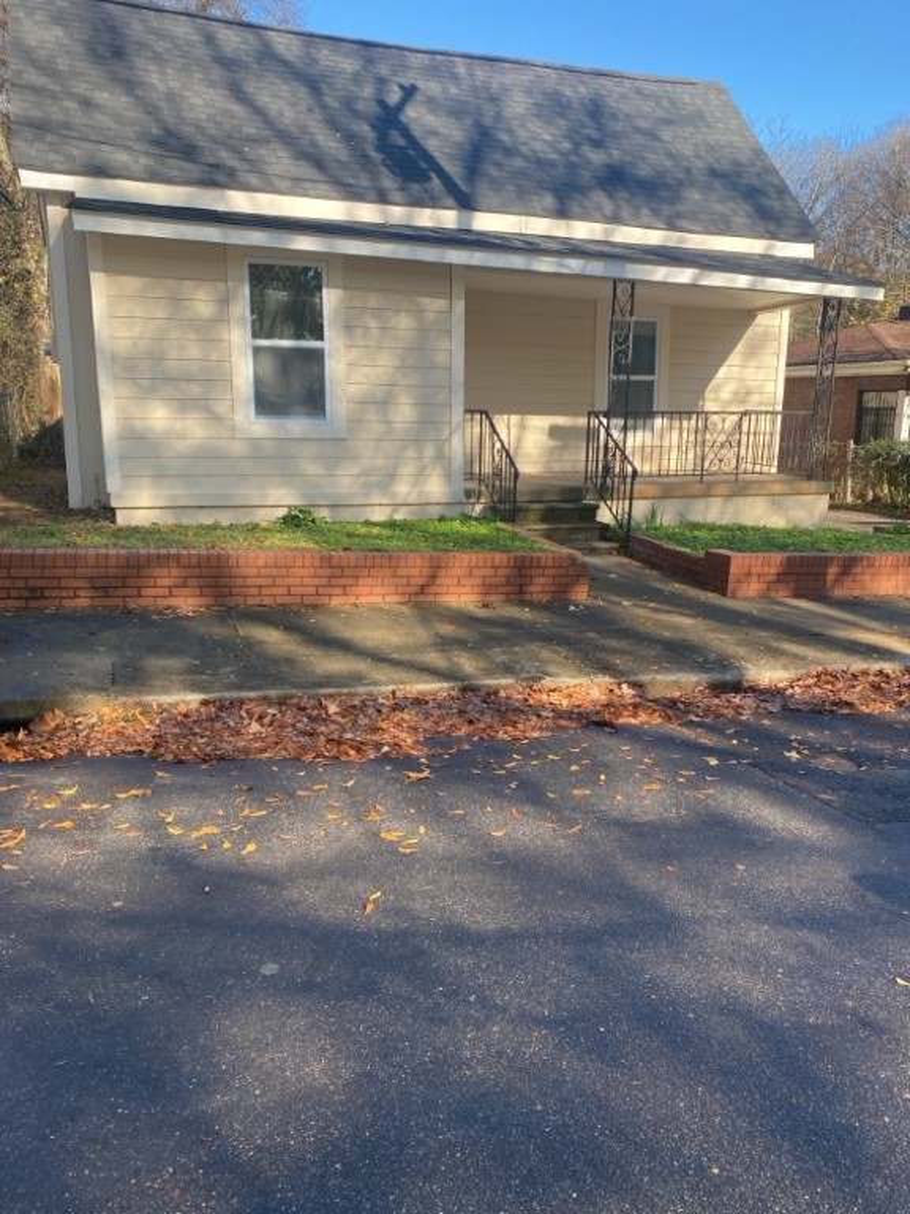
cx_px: 455
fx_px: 911
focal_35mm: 26
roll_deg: -0.1
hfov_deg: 53.1
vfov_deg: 67.3
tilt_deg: -11.2
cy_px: 607
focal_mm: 4.25
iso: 32
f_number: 1.8
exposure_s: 1/554
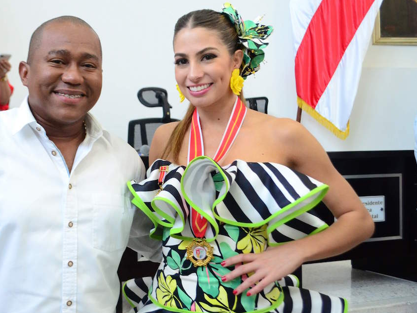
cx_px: 124
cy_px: 164
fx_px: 626
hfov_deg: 36.3
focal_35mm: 52
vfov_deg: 28.0
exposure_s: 1/80
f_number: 5
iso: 2000
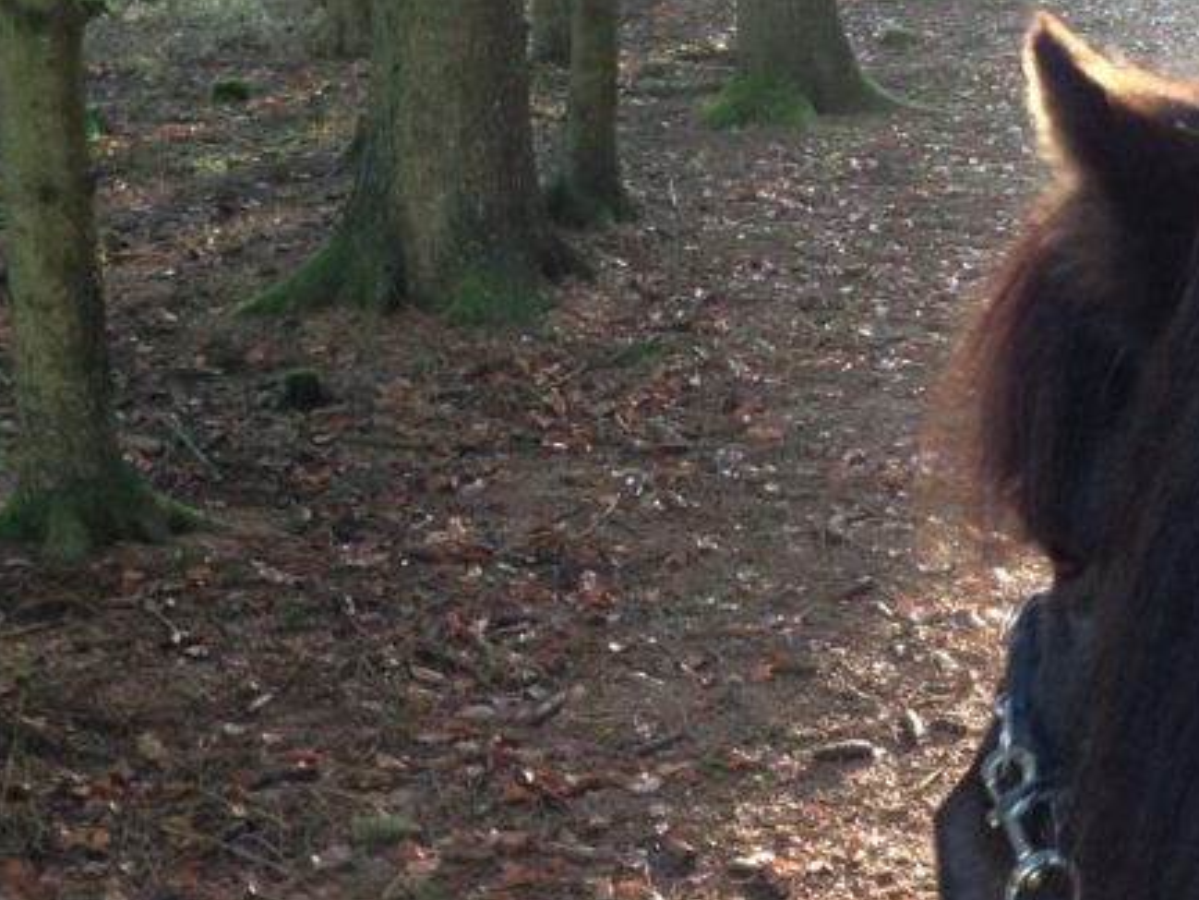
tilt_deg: -13.8
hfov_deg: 24.7
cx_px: 905
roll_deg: -2.3
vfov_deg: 18.7
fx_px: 2702
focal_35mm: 78
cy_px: 770
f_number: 2.4
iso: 100
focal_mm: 4.12
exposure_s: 1/20
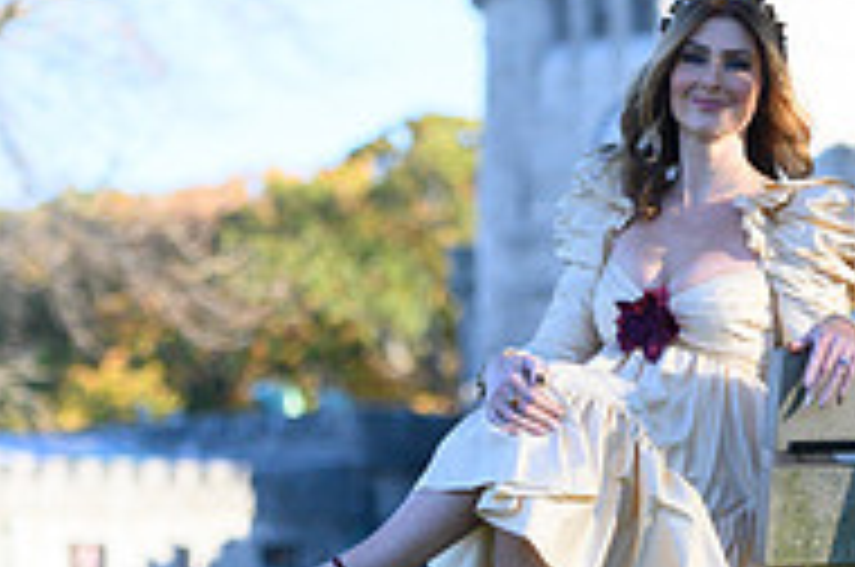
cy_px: 81
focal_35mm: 263
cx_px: 724
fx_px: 6236
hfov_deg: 7.8
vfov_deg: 5.2
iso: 1600
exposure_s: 1/6400
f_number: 3.2
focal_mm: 86
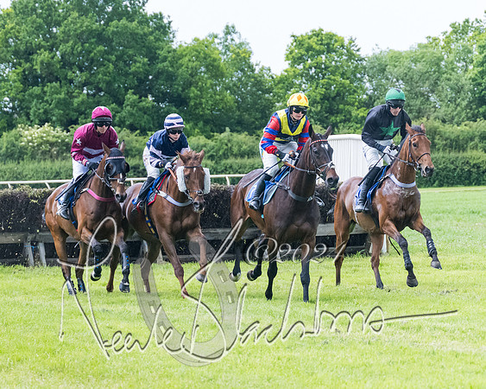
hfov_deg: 9.8
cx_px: 195
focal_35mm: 197
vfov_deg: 7.8
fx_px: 2835
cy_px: 216
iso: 2000
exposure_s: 1/1000
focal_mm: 98
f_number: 4
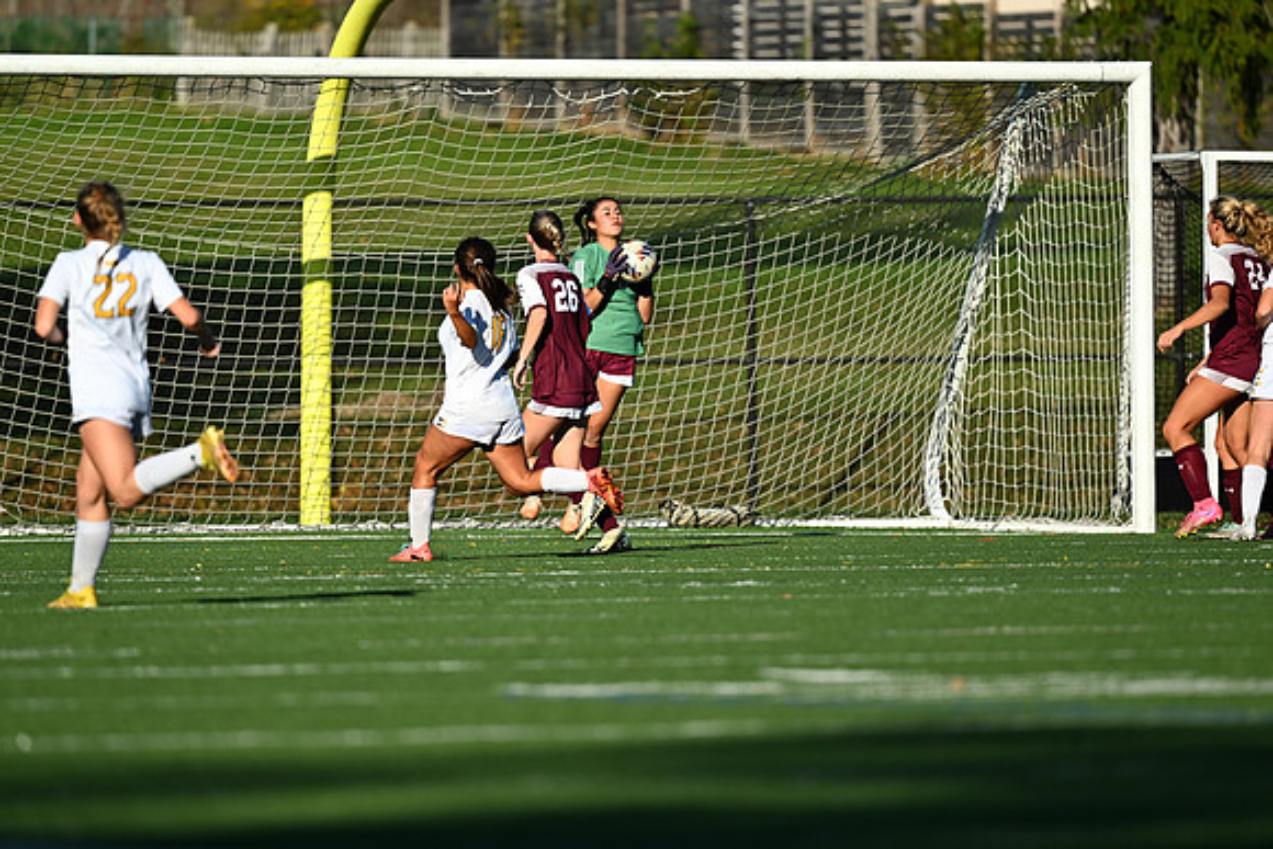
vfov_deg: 2.8
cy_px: 424
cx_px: 636
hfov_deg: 4.1
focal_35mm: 500
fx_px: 17684
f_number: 5.6
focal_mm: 500
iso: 360
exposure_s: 1/2000
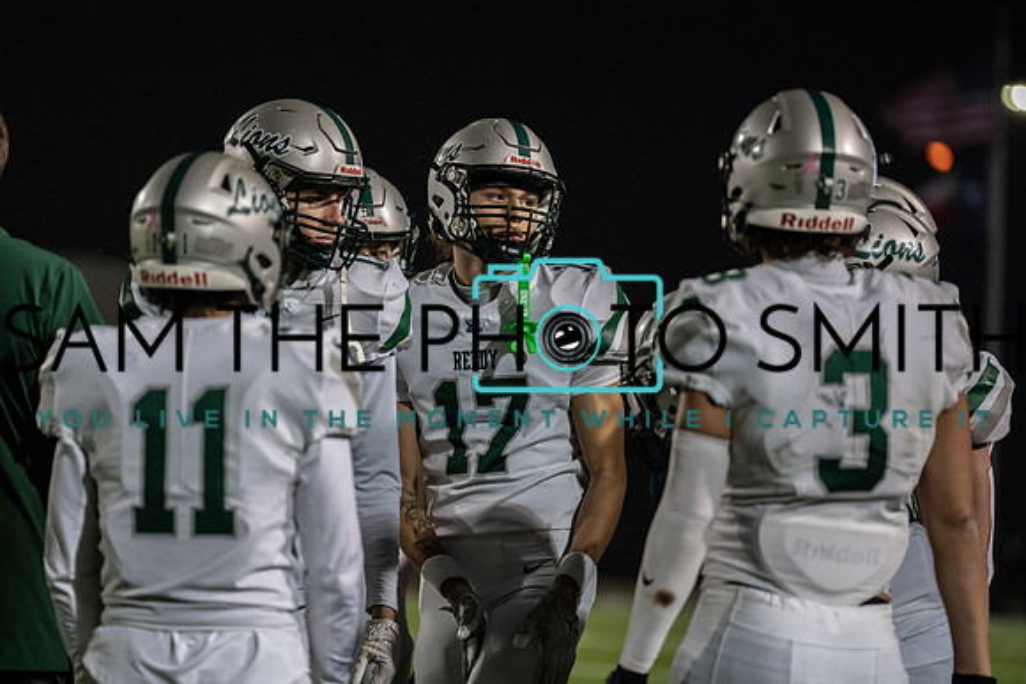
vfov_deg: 6.9
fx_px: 5701
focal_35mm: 200
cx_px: 513
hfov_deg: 10.3
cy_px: 342
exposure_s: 1/1250
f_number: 2.8
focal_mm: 200
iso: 3200
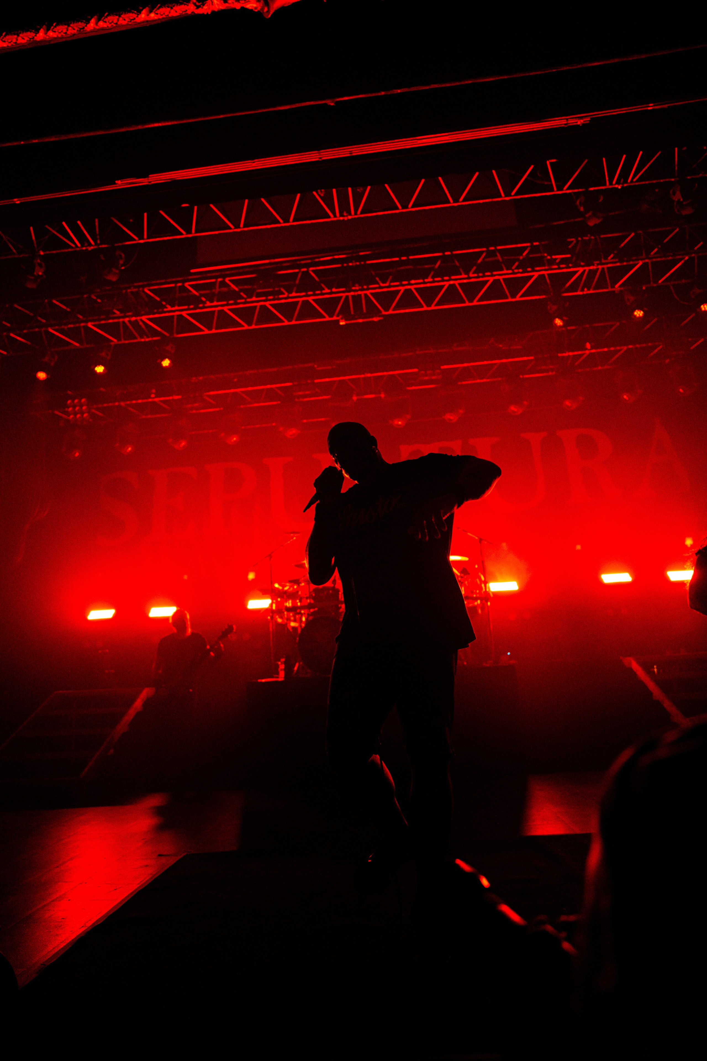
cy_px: 530
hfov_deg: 61.9
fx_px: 589
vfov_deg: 84.0
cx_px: 354
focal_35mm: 20
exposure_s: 1/400
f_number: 1.8
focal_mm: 20
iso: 2000
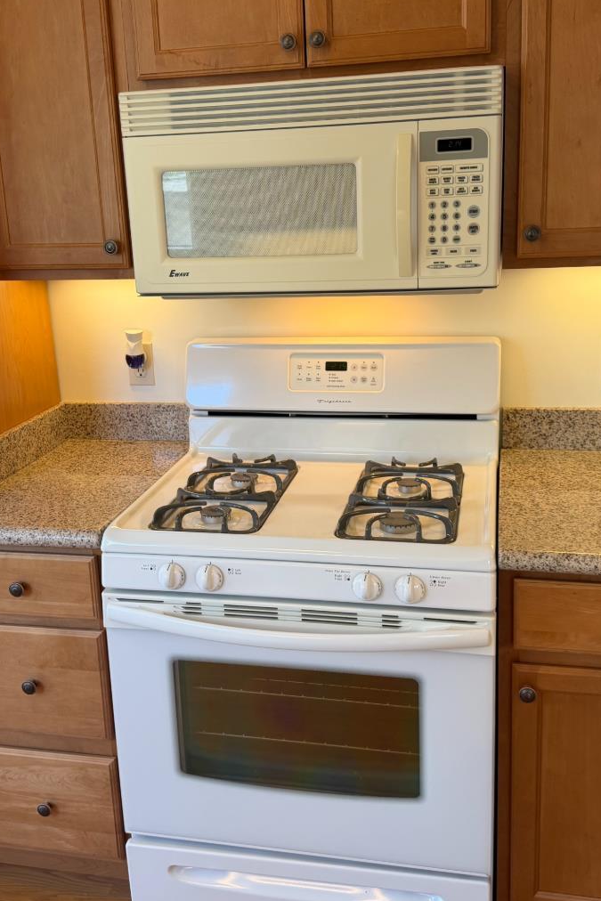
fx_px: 926
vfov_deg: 51.8
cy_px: 421
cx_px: 283
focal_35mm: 37
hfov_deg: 35.9
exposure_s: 1/120
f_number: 1.78
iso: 100
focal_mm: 6.76
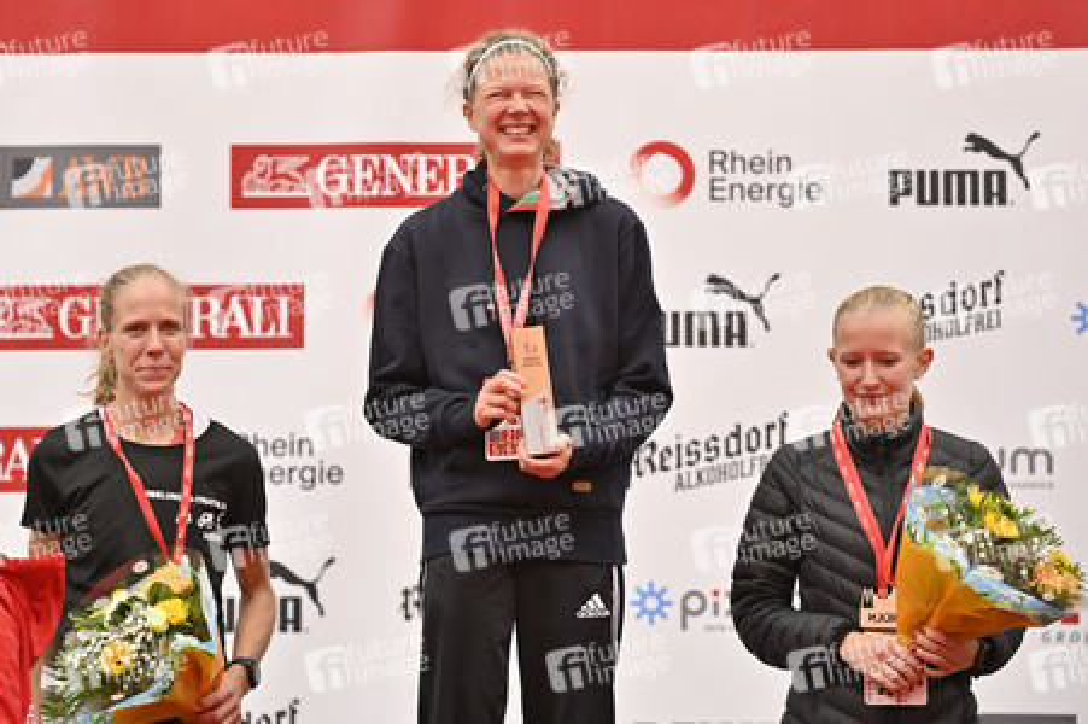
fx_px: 4228
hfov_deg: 14.7
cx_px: 544
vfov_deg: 9.8
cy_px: 362
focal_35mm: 140
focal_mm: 140
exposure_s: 1/800
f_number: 2.8
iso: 160
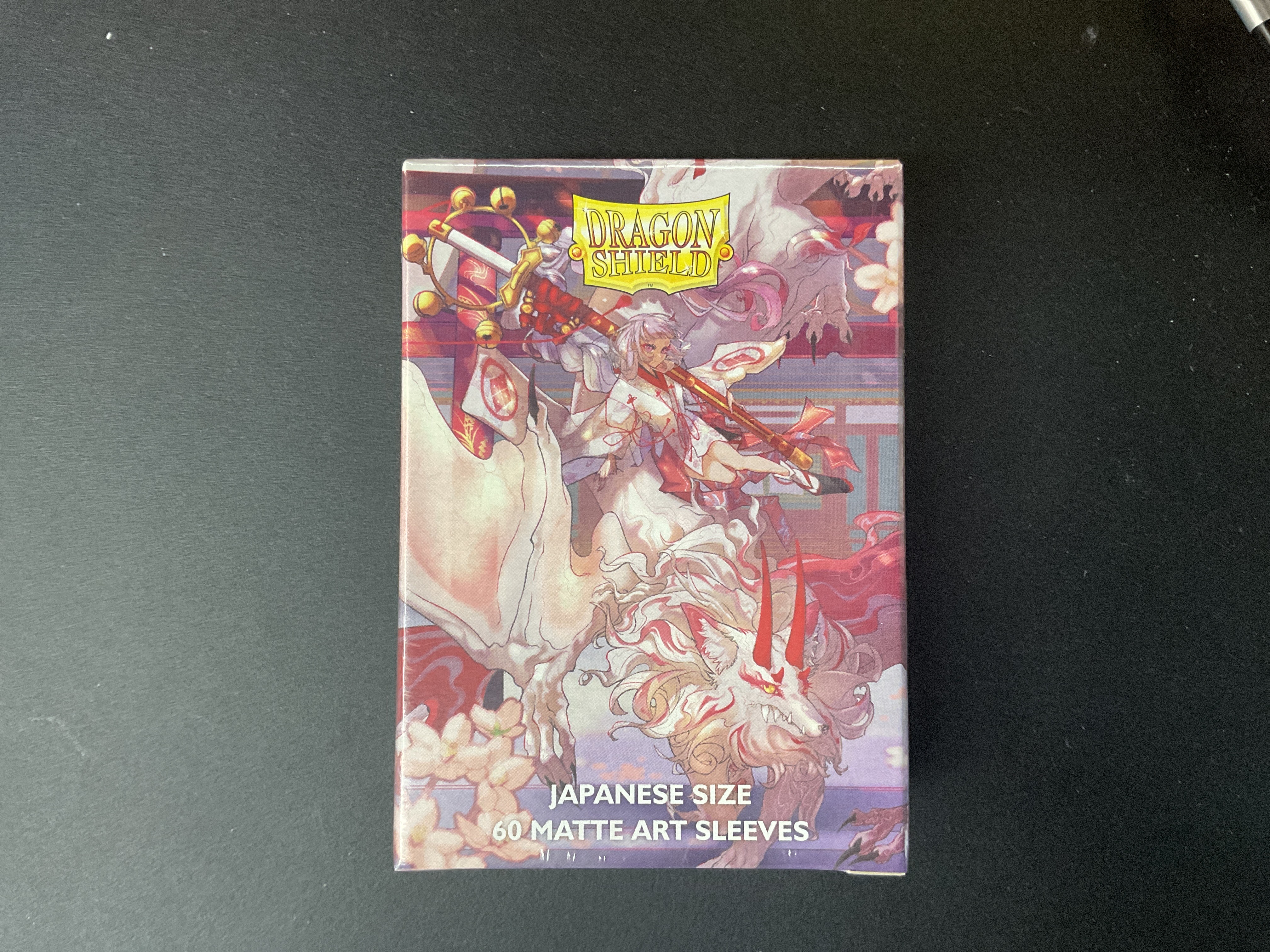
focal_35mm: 29
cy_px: 476
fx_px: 1064
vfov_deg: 48.2
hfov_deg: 61.7
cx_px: 635
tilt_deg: -87.9
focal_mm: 3
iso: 160
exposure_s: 1/60
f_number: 1.8
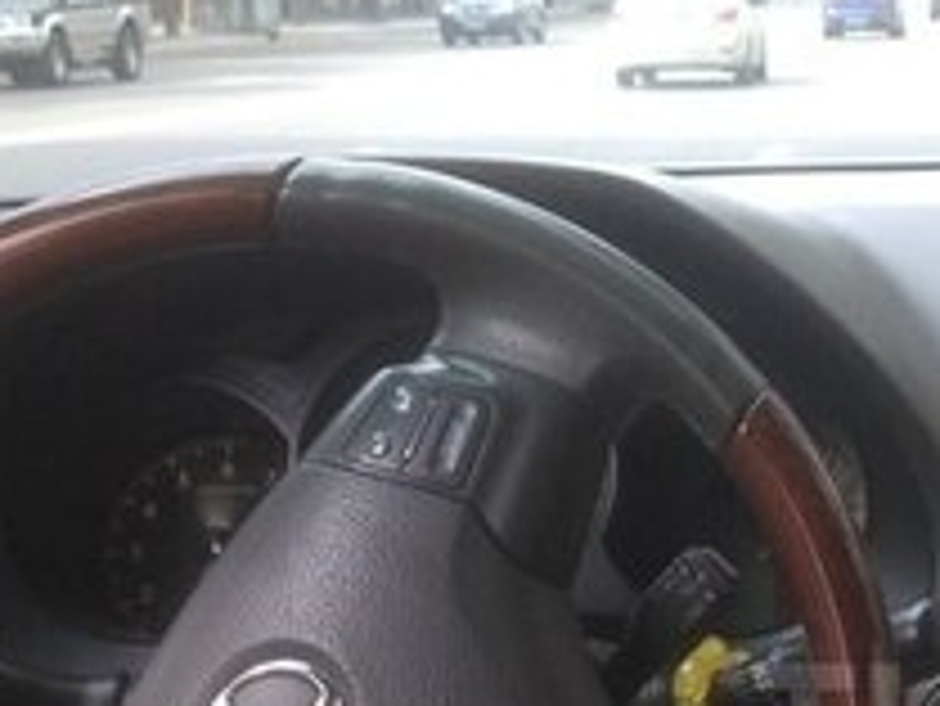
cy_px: 731
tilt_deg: -12.7
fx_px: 2826
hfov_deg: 17.7
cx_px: 1214
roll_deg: -0.4
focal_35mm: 104
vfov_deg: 14.0
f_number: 2.4
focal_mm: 4.12
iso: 50
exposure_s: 1/174
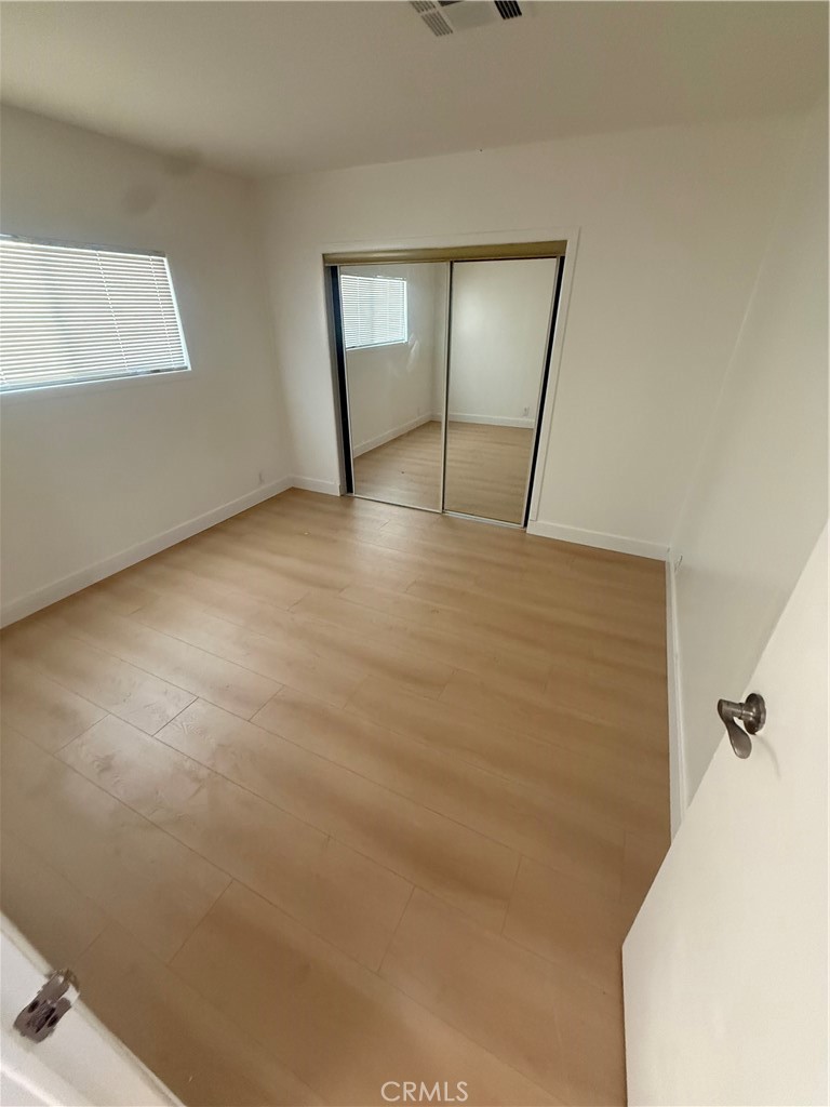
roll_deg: -0.6
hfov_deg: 85.7
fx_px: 448
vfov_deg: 102.1
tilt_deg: -28.8
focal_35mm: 14
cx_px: 415
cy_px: 554
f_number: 2.2
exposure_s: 1/60
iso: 640
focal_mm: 2.22
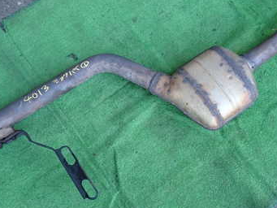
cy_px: 115
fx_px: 352
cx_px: 154
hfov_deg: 42.9
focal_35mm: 44
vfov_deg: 32.9
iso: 125
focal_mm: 4.5
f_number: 2
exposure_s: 1/125
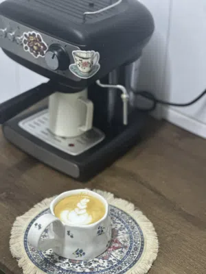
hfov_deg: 19.1
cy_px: 137
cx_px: 103
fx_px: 611
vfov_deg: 25.3
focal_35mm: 77
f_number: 2.8
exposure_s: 1/40
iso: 160
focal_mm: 9
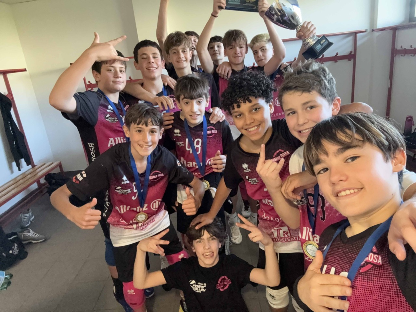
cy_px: 156
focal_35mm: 23
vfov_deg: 58.9
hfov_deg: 73.9
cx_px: 208
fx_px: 276
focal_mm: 2.69
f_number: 1.9
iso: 200
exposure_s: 1/50
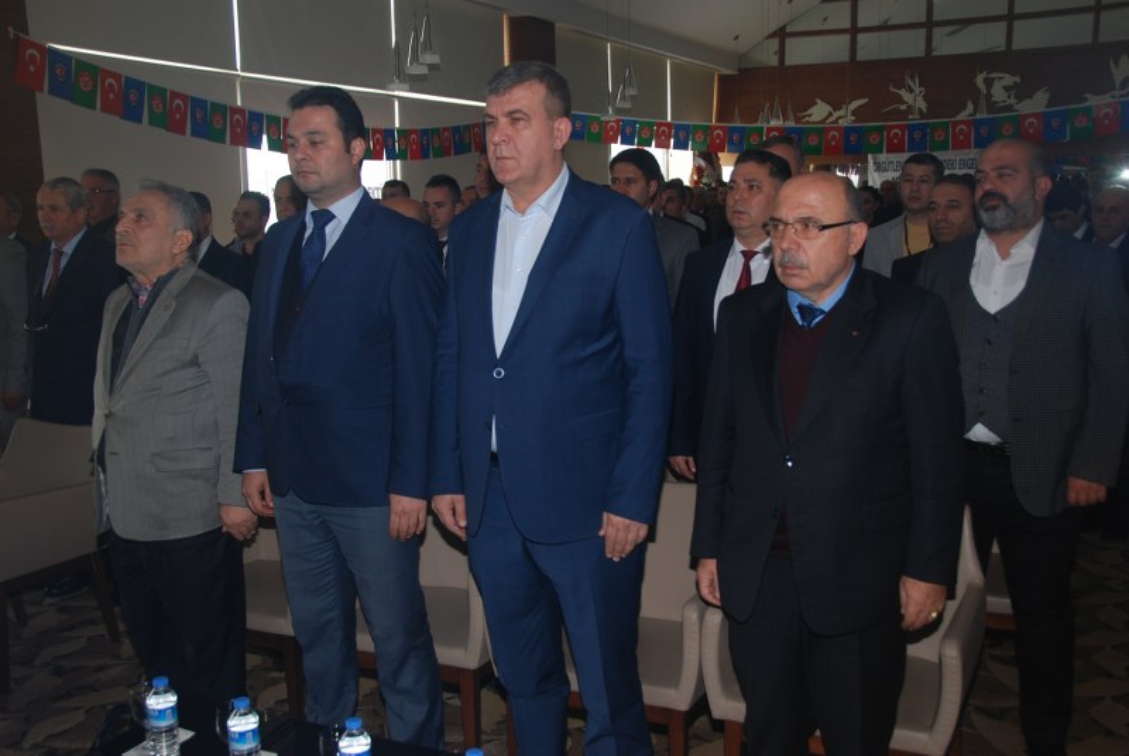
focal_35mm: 36
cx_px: 564
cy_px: 378
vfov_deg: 37.0
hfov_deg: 53.1
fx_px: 1131
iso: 200
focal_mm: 24
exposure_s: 1/60
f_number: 4
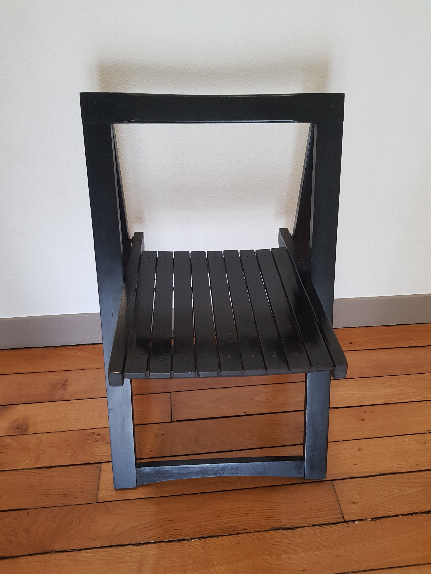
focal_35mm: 26
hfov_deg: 53.1
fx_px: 432
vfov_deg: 67.3
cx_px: 216
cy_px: 287
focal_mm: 4.2
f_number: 1.7
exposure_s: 1/50
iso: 200
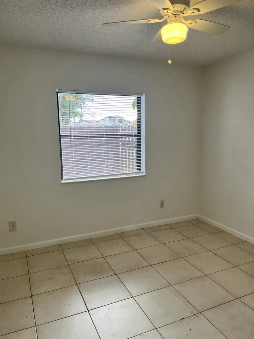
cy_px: 170
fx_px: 254
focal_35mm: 26
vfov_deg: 67.3
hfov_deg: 53.1
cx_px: 127
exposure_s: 1/121
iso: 100
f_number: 1.6
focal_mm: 5.1
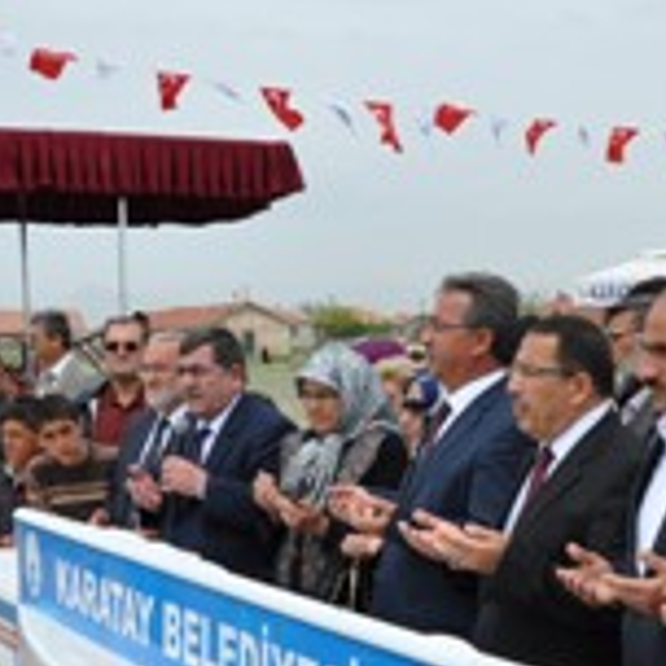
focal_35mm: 90
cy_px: 556
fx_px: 1959
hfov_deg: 19.0
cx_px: 583
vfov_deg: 19.1
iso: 200
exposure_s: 1/400
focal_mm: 24
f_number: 10
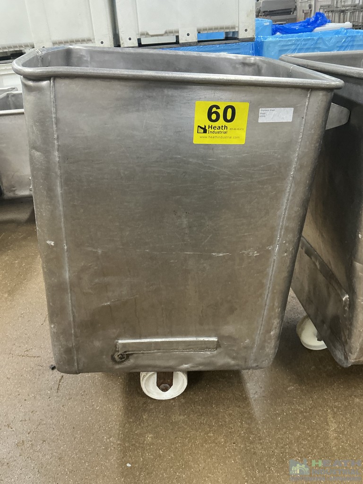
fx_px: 391
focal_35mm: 28
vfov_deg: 63.4
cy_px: 242
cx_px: 182
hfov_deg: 49.7
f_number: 1.8
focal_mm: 3
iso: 250
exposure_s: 1/60
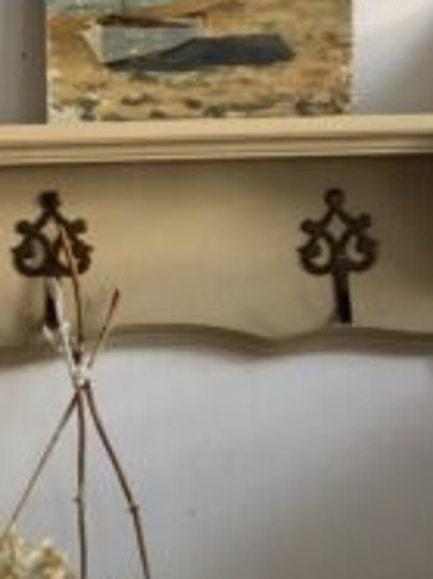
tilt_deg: -3.8
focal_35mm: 112
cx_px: 290
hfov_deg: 13.2
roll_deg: +1.8
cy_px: 277
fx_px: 1872
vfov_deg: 17.6
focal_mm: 6
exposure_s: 1/20
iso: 160
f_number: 2.4
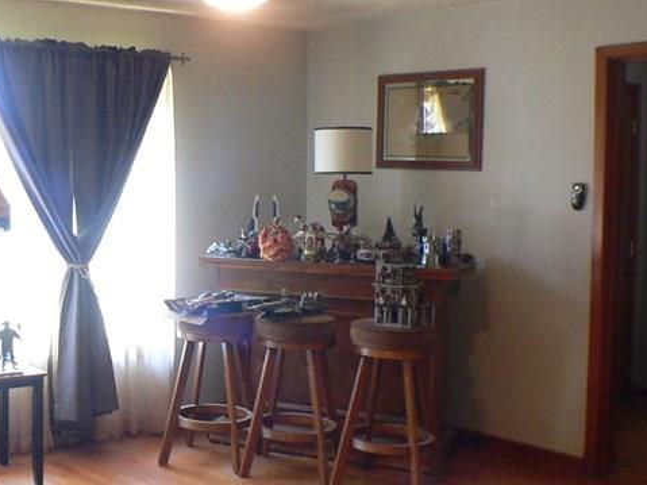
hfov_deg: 24.7
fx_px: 1439
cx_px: 90
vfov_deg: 19.1
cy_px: 236
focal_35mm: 77
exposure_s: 1/13
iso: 200
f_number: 2.8
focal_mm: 6
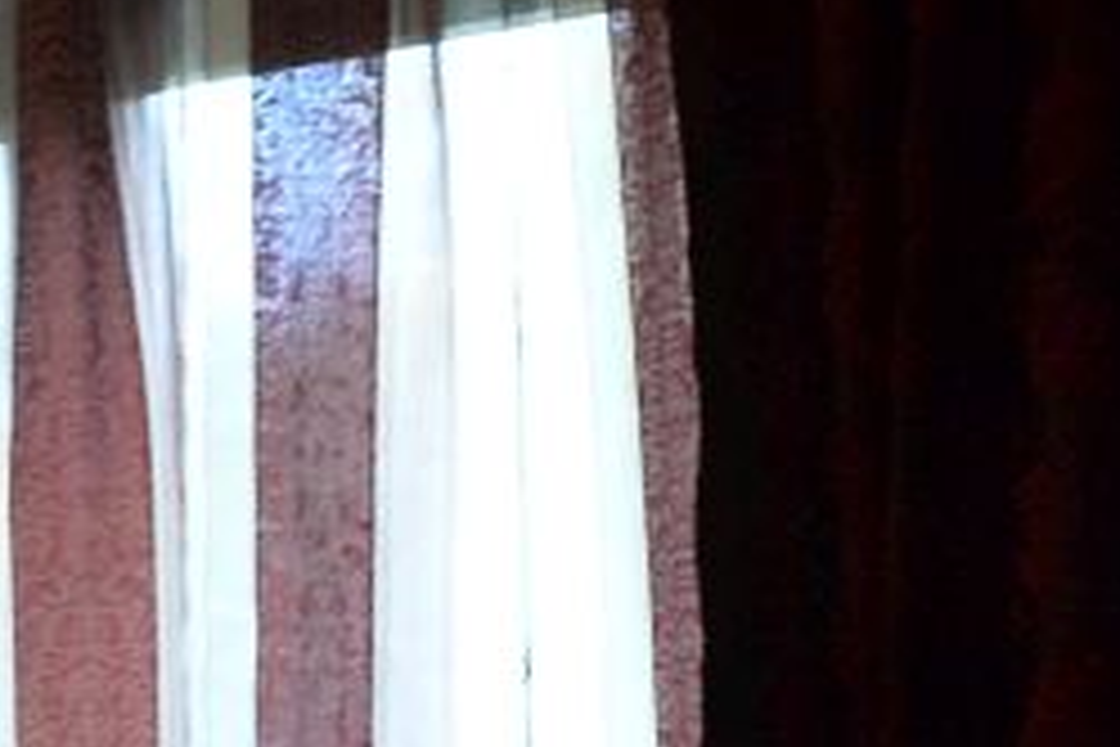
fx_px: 2800
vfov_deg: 14.8
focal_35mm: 90
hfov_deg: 10.7
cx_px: -2451
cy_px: 848
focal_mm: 14
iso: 2000
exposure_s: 1/125
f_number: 2.8
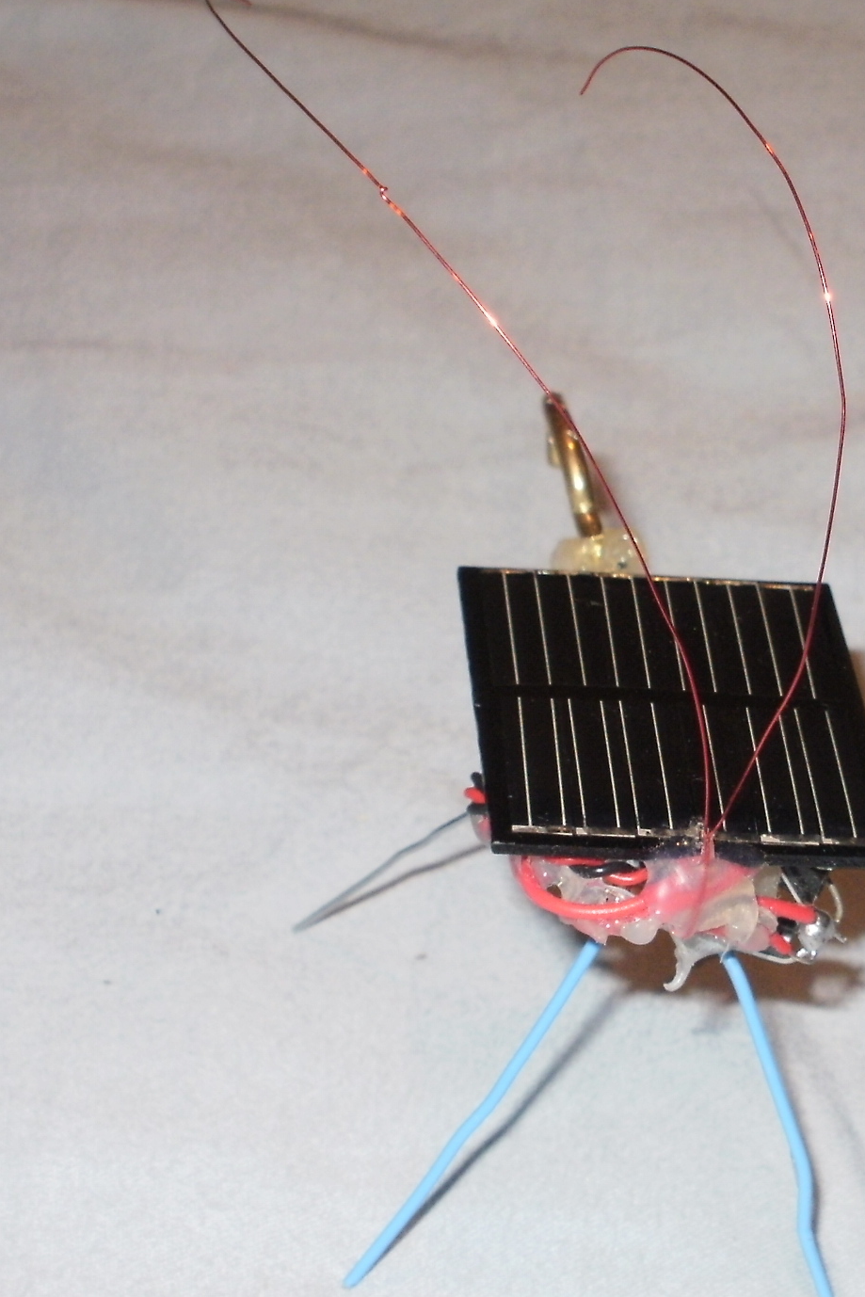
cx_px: 657
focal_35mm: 85
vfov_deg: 23.9
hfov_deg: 16.0
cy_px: 771
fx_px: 3063
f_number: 4
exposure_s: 1/30
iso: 125
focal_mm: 7.7
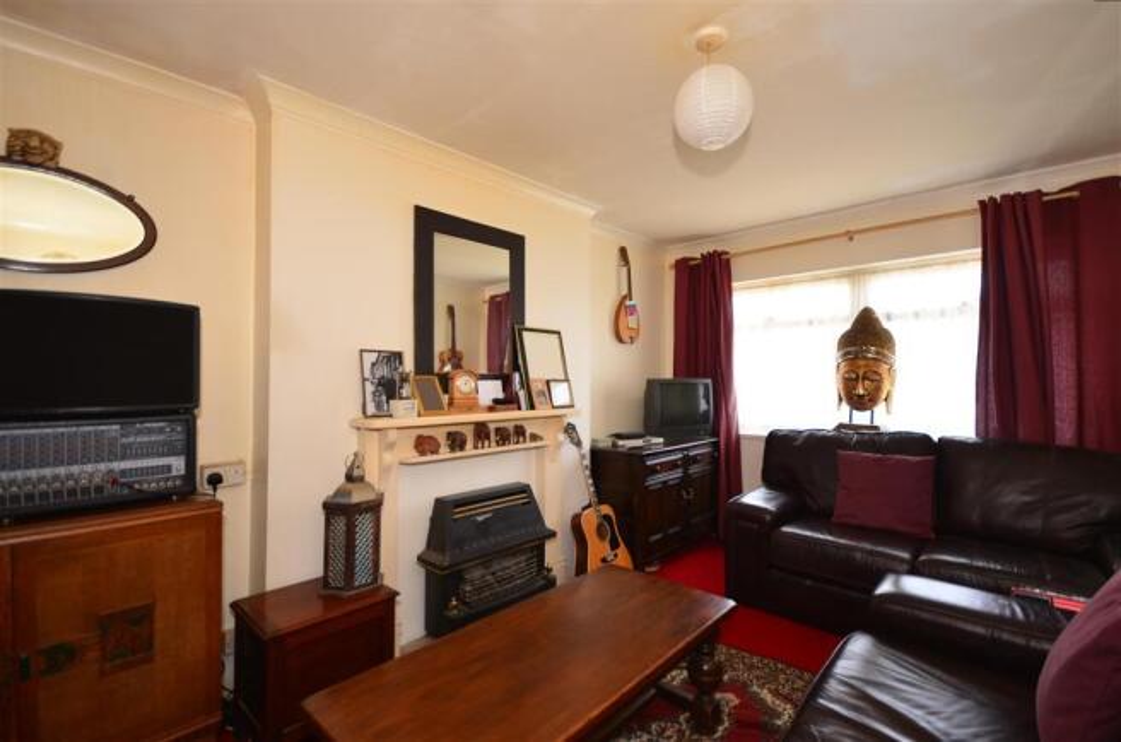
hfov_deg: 100.5
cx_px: 560
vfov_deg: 77.0
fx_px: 466
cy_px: 371
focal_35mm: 15
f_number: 5
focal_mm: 10
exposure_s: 1/40
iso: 200
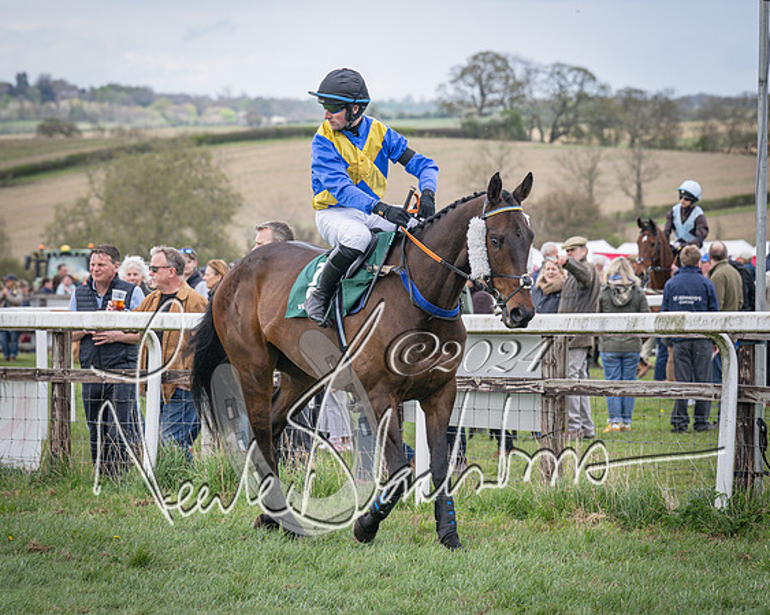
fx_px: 4800
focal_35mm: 211
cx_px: 385
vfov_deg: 7.3
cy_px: 308
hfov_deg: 9.2
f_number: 5
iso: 400
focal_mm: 125
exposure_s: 1/1000
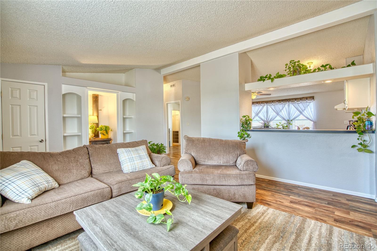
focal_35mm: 16
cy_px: 126
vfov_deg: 73.7
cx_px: 188
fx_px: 168
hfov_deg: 96.7
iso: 500
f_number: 4
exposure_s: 1/50
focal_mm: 16
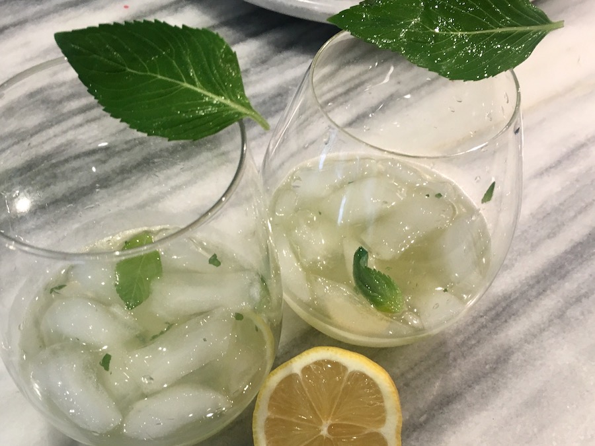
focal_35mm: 29
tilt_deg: -55.7
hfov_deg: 61.7
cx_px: 298
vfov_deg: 48.2
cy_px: 223
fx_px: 498
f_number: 2.2
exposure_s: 1/30
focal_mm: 4.15
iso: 80
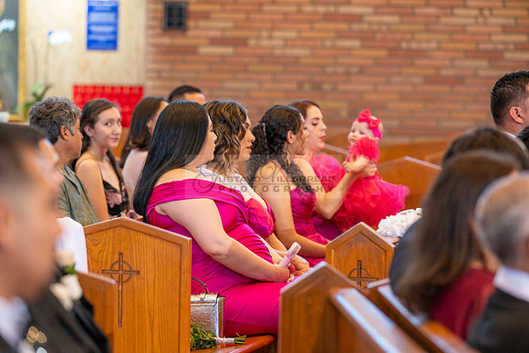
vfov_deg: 6.9
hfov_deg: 10.3
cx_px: 264
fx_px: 2939
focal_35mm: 200
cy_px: 176
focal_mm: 200
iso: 1000
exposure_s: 1/160
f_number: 4.5
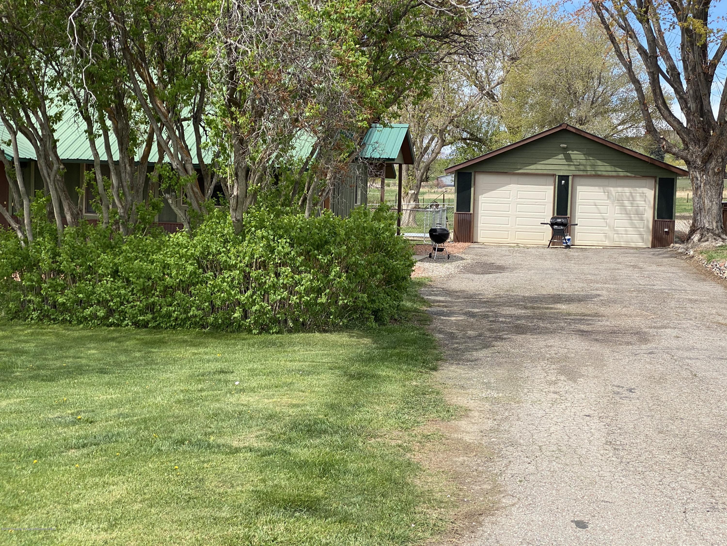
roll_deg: -1.9
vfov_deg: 28.0
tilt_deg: -4.3
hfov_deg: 36.8
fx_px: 1092
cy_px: 273
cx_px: 364
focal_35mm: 52
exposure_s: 1/1199
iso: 20
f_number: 2
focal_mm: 6
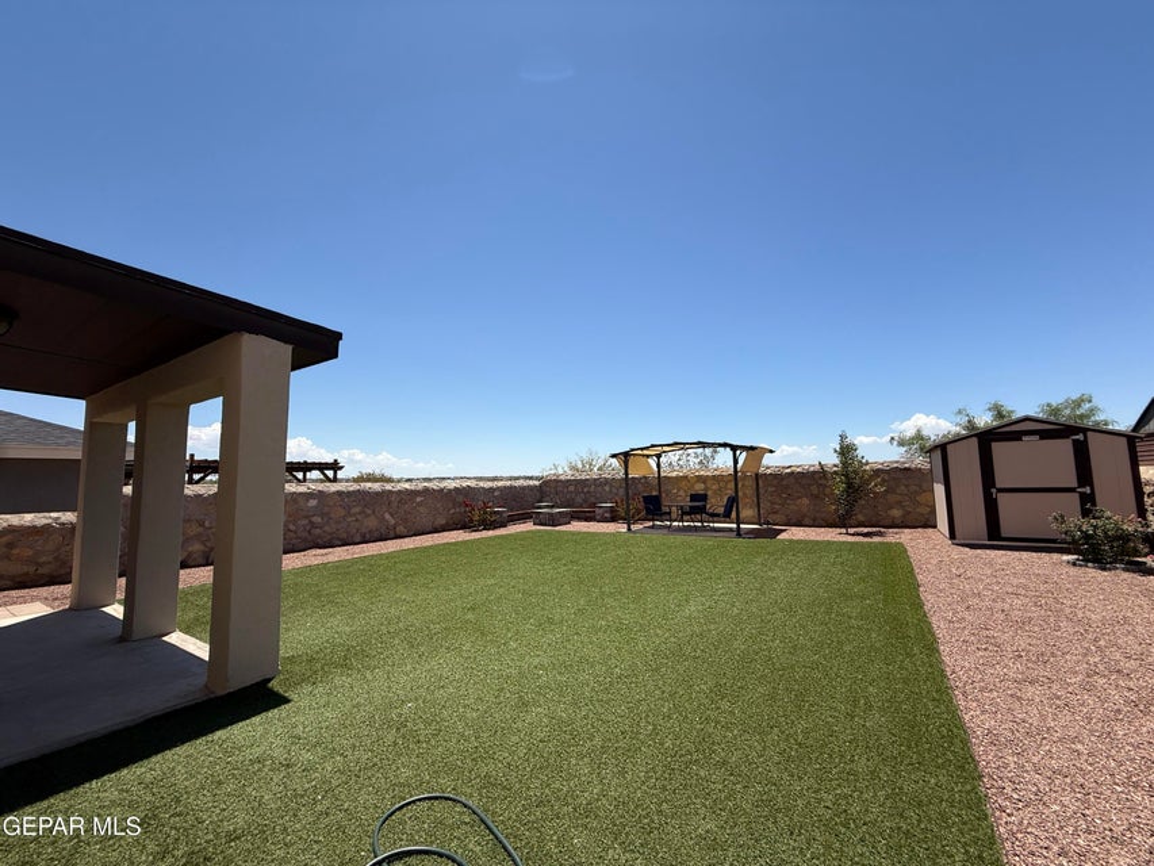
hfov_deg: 102.1
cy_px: 433
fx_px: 467
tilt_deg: +5.9
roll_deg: +1.2
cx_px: 577
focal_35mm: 14
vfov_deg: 85.7
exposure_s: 1/3460
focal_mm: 2.22
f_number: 2.2
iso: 50
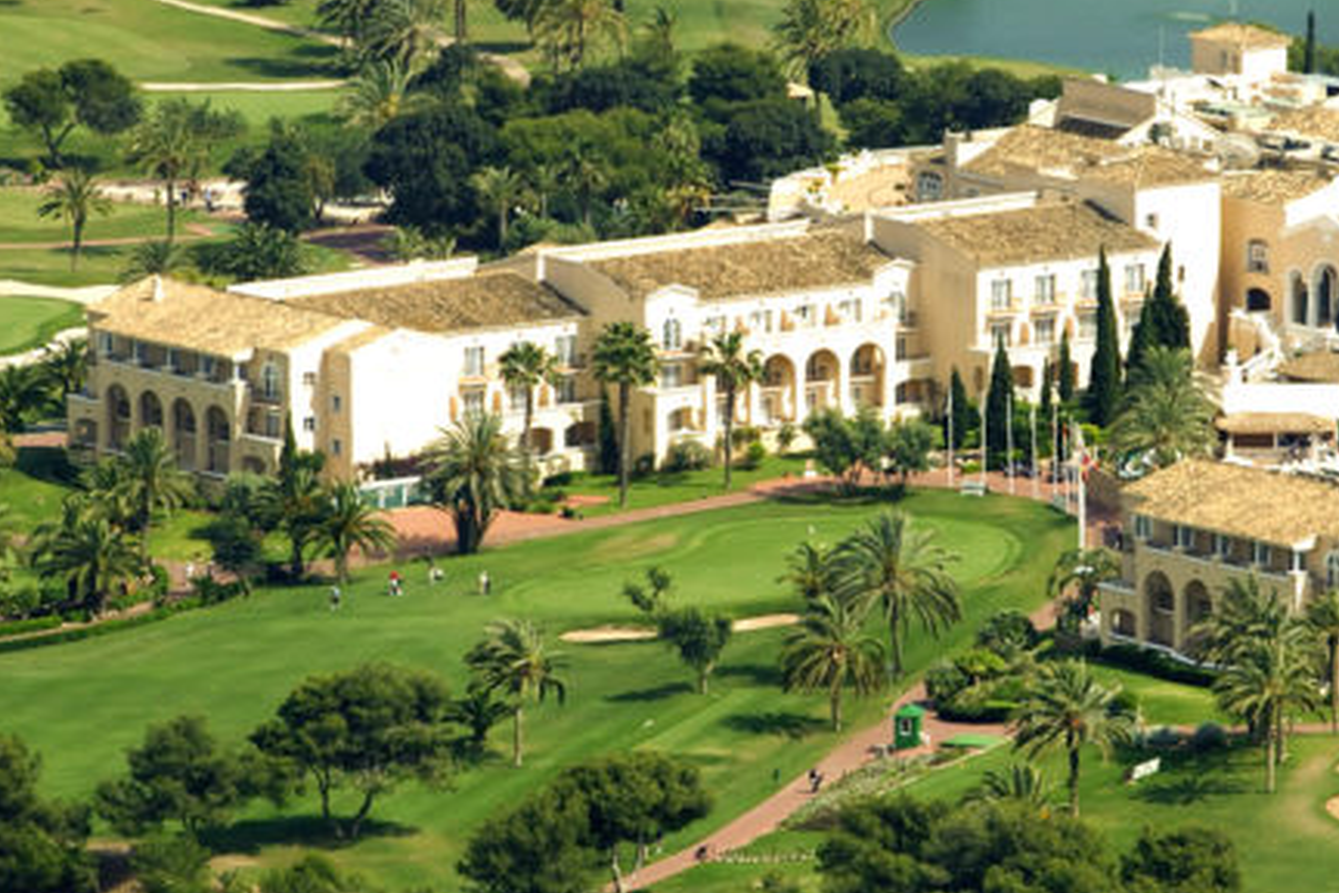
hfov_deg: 4.4
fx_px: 17554
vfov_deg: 2.9
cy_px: 429
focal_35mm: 472
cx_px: 979
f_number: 9
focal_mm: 170
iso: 400
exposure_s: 1/750
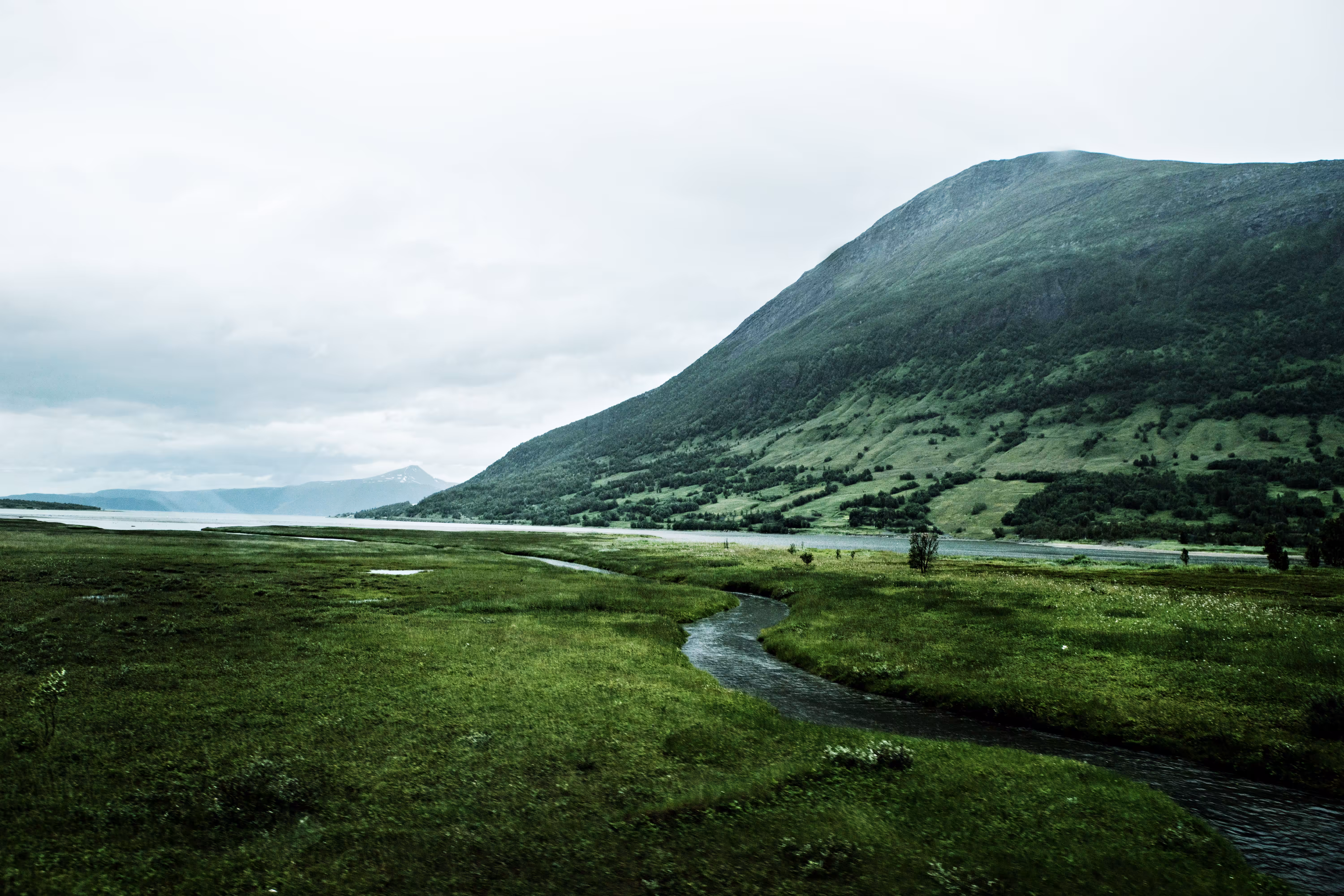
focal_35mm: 24
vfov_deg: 53.1
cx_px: 672
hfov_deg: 73.7
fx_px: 896
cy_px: 448
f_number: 8
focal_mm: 24
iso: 320
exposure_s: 1/400
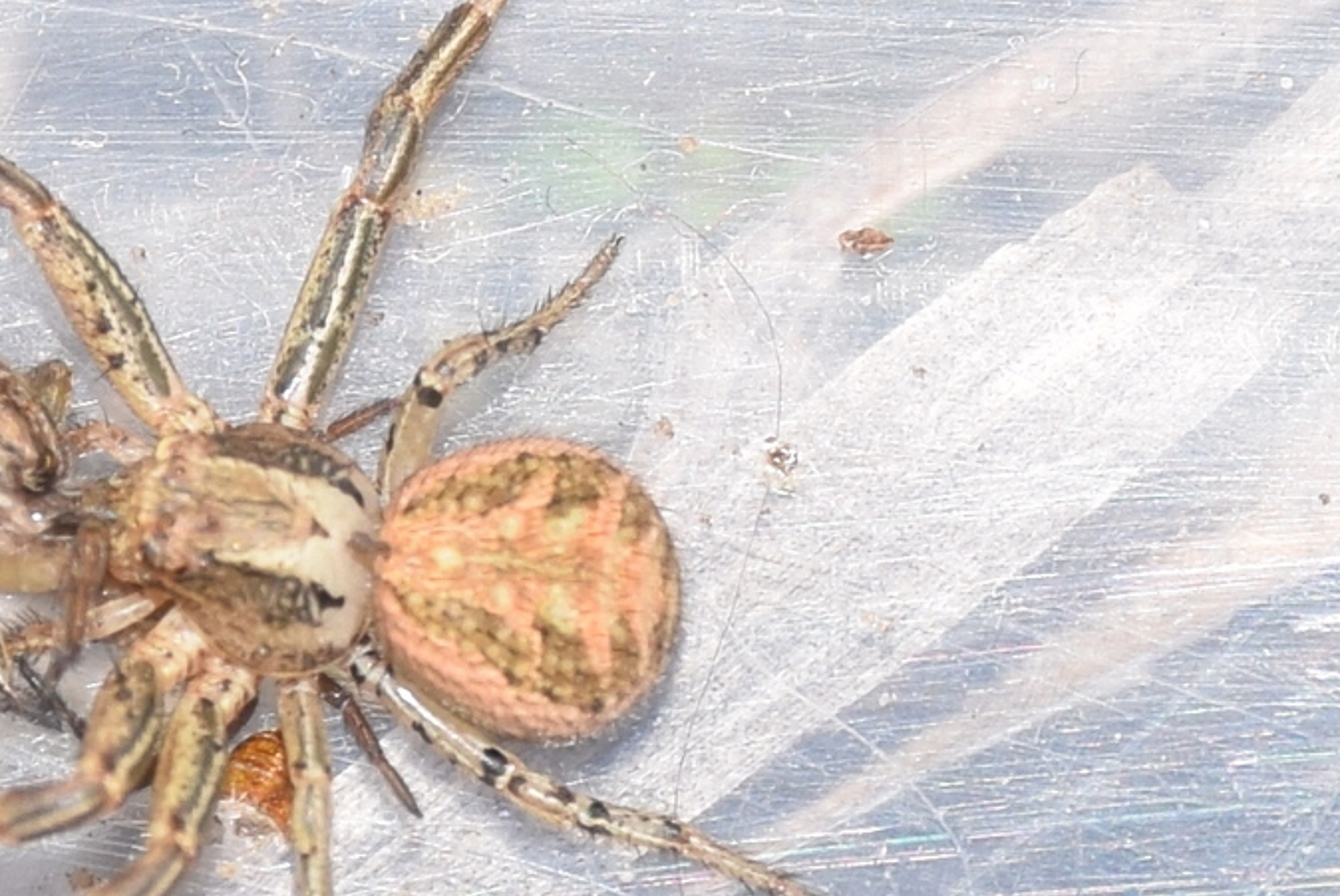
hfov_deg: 6.9
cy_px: 542
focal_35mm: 298
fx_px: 11104
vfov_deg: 4.6
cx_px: 506
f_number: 11
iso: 100
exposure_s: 1/60
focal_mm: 140
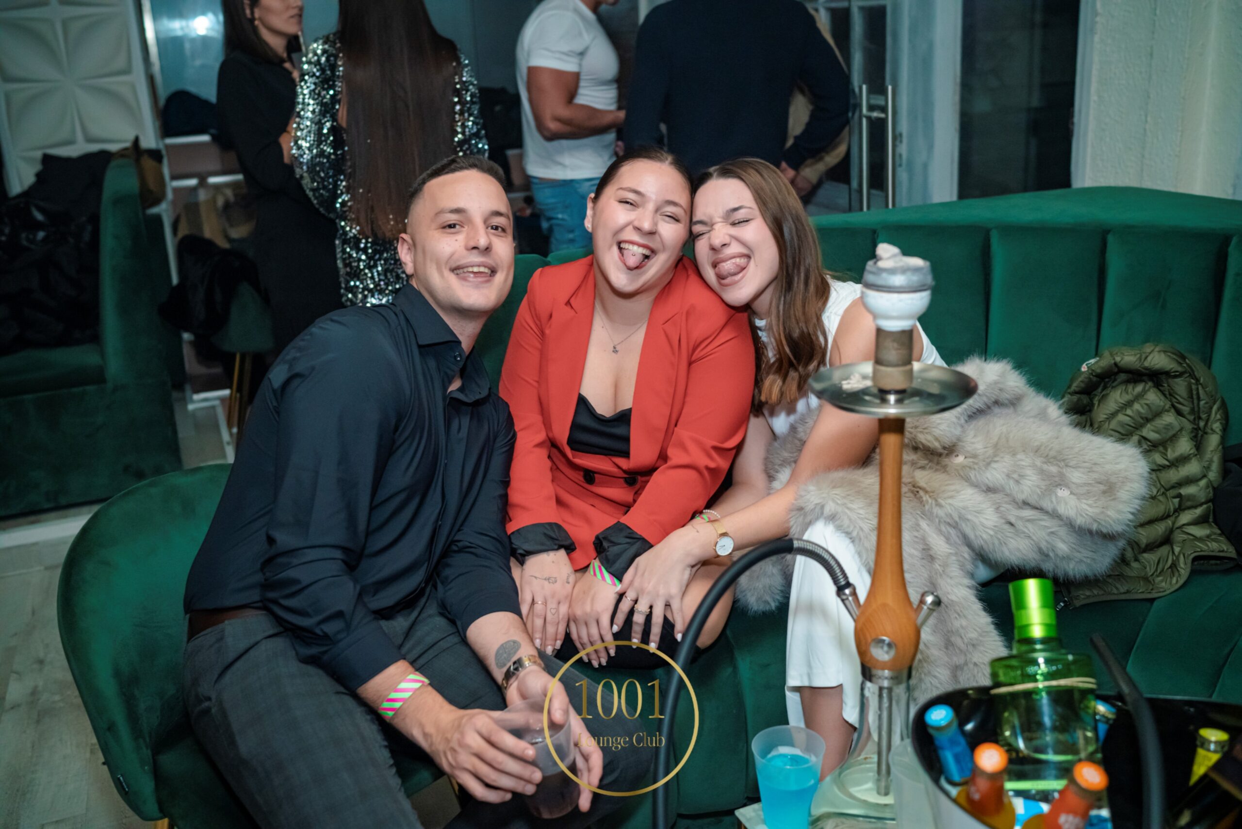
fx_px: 1208
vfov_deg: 37.9
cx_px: 621
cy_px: 414
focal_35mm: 35
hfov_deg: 54.4
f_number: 2.8
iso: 3200
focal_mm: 35
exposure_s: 1/80
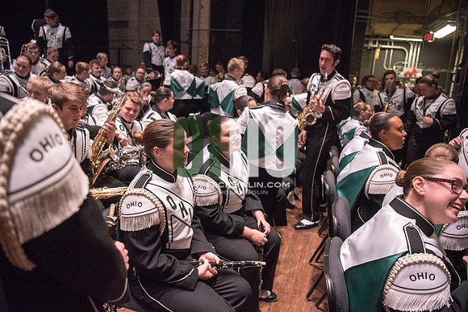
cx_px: 234
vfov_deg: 53.2
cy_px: 156
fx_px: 312
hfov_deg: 73.7
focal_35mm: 24
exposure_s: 1/400
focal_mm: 24
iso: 4000
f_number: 2.8
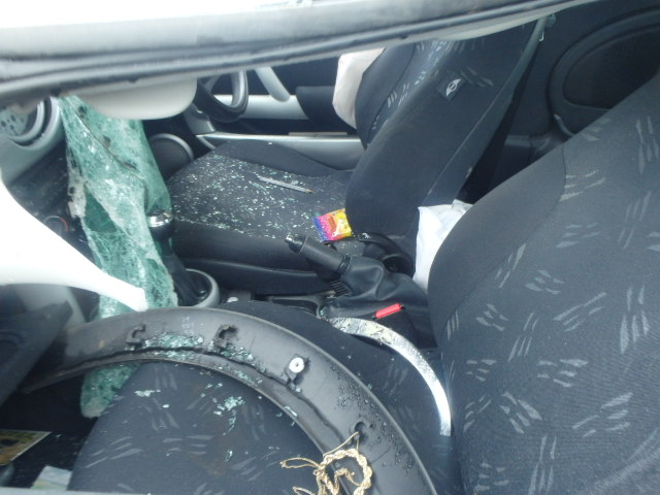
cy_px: 248
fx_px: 534
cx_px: 330
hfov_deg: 63.4
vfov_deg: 49.7
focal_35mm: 28
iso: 320
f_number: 3.9
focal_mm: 5
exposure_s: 1/30
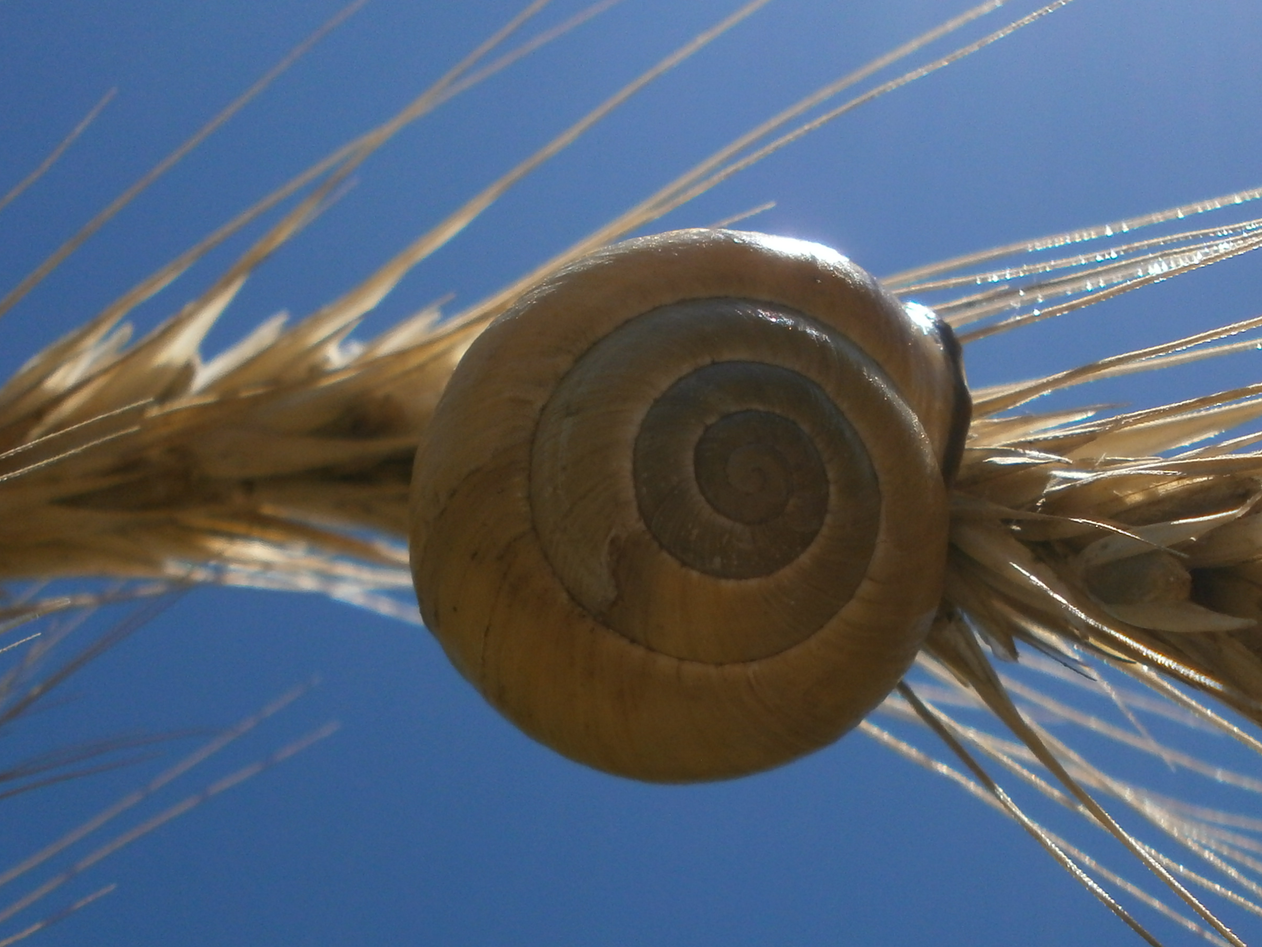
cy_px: 608
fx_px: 1932
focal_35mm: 53
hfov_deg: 36.1
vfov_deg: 27.4
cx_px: 715
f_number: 3.1
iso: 100
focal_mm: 5.8
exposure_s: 1/2000
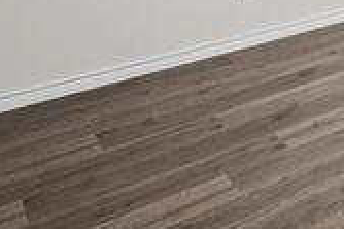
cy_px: -167
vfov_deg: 21.2
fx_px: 439
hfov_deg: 24.9
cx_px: 575
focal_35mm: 46
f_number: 22
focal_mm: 8
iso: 100
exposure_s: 1/1.25
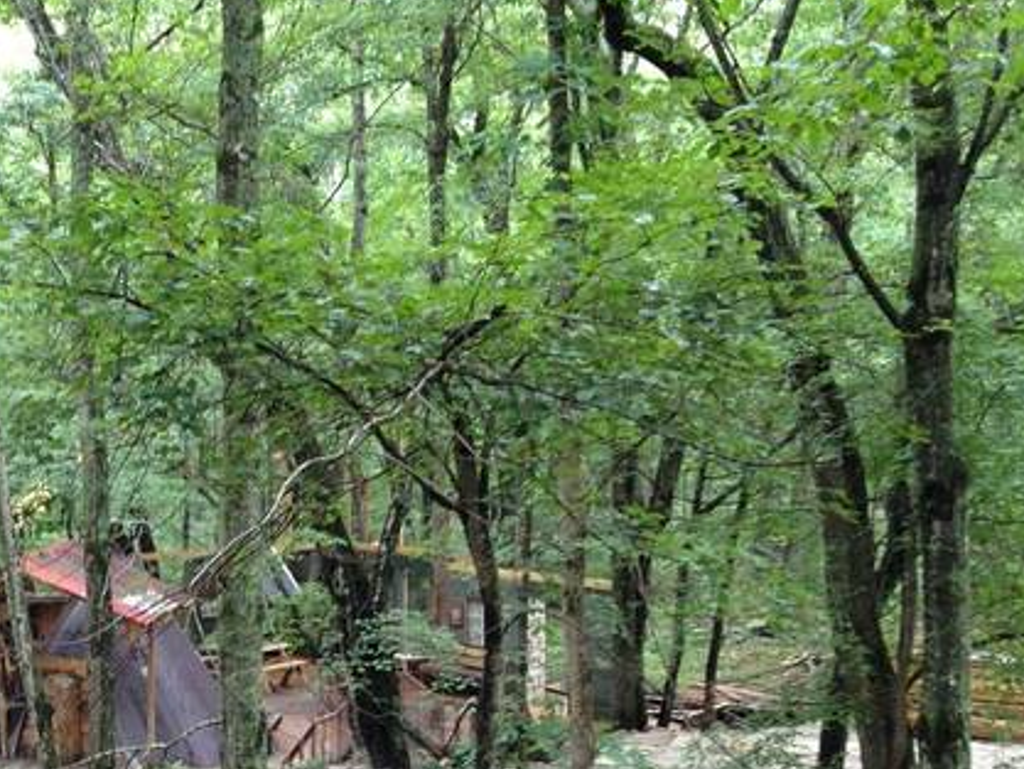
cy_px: 673
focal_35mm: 68
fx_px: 2012
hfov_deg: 27.7
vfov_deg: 21.2
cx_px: 140
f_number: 2.4
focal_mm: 4.28
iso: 80
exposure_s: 1/20
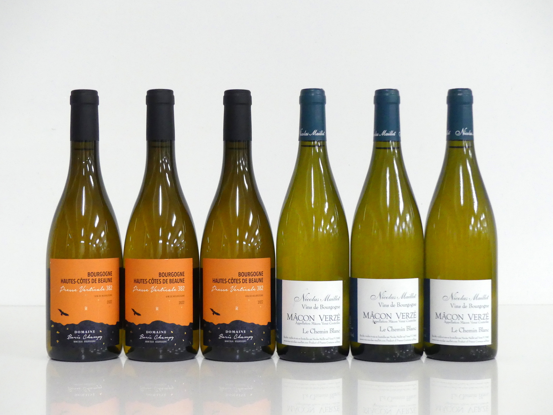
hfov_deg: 30.7
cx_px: 276
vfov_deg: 23.3
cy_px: 208
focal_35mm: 63
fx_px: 1006
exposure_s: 1/80
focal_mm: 11.4
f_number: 2.8
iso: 800
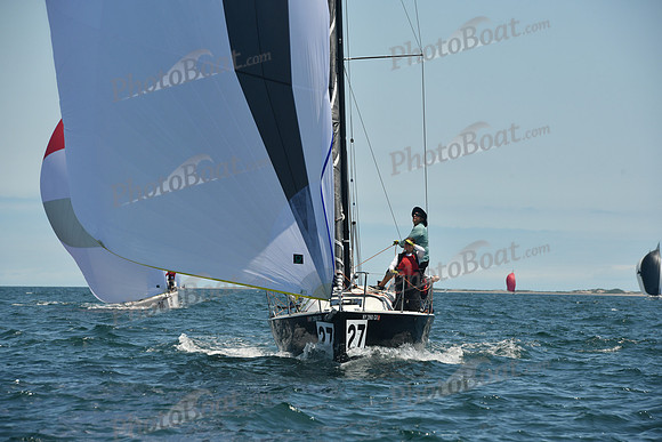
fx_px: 3678
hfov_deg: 10.3
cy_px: 221
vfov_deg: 6.9
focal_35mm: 200
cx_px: 331
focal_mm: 200
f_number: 9
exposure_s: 1/640
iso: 320
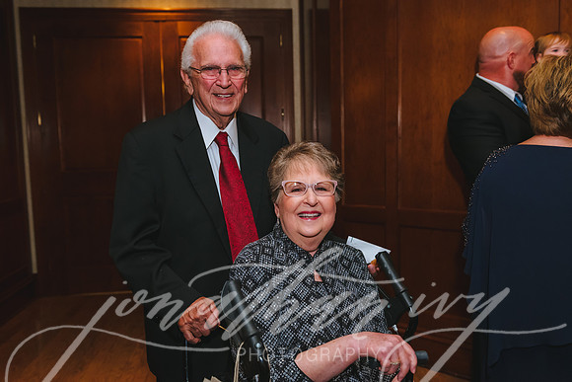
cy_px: 191
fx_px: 493
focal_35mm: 31
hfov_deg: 60.3
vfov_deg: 42.3
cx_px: 286
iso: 3200
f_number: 4
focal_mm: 31
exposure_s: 1/160
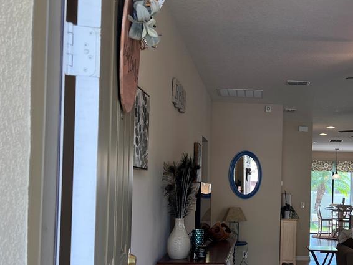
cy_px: 186
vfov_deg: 30.6
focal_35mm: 47
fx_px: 479
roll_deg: +0.0
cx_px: 283
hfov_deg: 38.9
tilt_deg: +0.8
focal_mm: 5.7
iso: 40
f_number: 1.5
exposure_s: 1/131
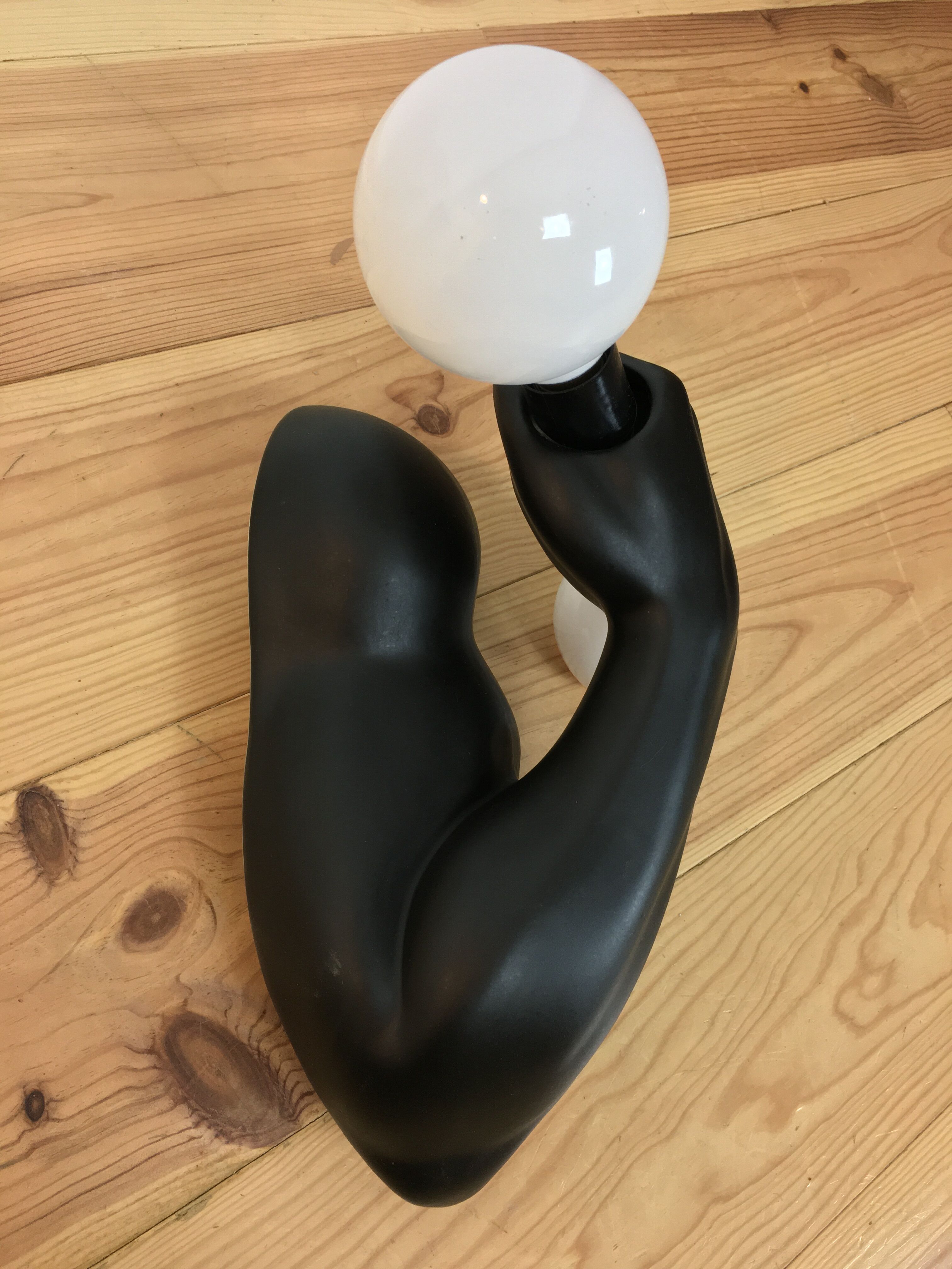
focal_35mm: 29
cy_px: 634
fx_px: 1063
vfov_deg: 61.7
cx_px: 476
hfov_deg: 48.2
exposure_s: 1/33
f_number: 2.2
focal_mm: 4.15
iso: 80
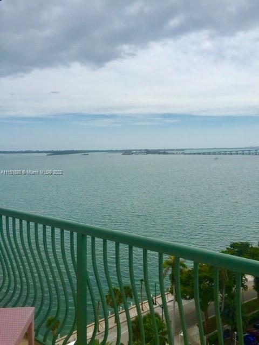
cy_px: 172
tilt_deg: -2.8
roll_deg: +0.1
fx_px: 289
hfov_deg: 48.2
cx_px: 130
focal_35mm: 29
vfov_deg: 61.7
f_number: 2.2
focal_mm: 4.15
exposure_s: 1/2198
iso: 32
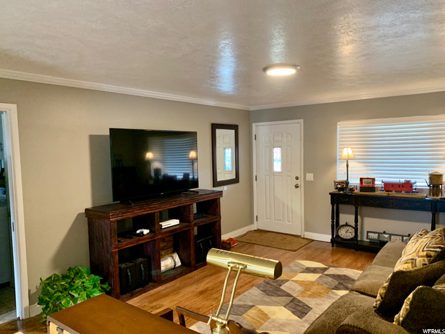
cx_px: 222
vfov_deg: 53.1
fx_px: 334
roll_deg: +2.2
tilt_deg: -4.6
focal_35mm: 26
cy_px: 167
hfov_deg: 67.3
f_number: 1.8
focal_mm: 4.25
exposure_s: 1/60
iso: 400
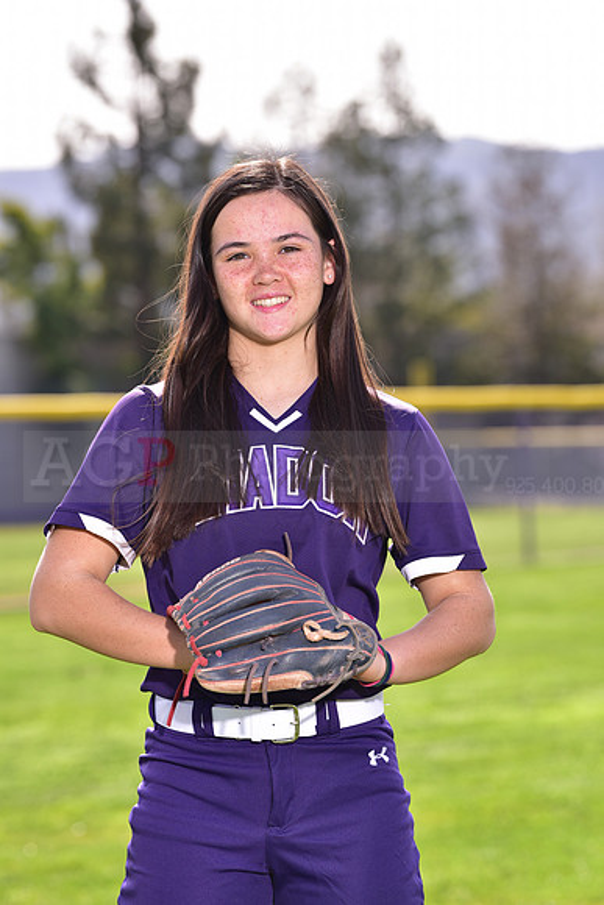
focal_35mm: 160
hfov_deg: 8.6
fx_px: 4024
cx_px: 302
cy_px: 452
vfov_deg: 12.8
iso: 100
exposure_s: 1/250
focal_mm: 160
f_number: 5.6
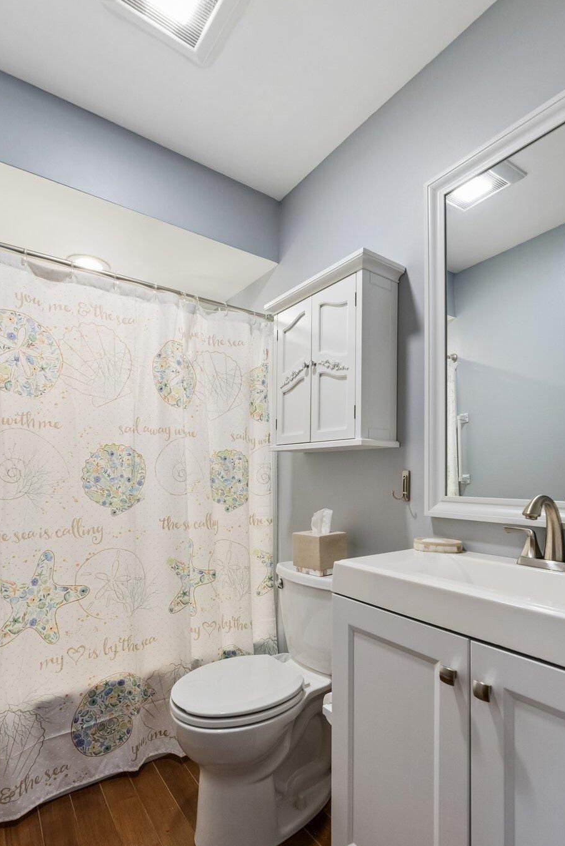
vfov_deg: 93.0
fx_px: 400
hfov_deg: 70.5
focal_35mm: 17
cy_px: 465
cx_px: 283
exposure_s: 1/60
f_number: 7.1
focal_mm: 15
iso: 1000
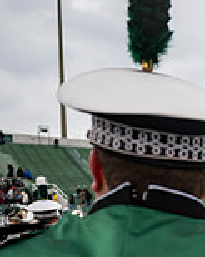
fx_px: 645
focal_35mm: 85
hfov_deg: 15.0
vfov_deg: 21.5
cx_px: 402
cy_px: 273
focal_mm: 24
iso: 100
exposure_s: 1/500
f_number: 2.8
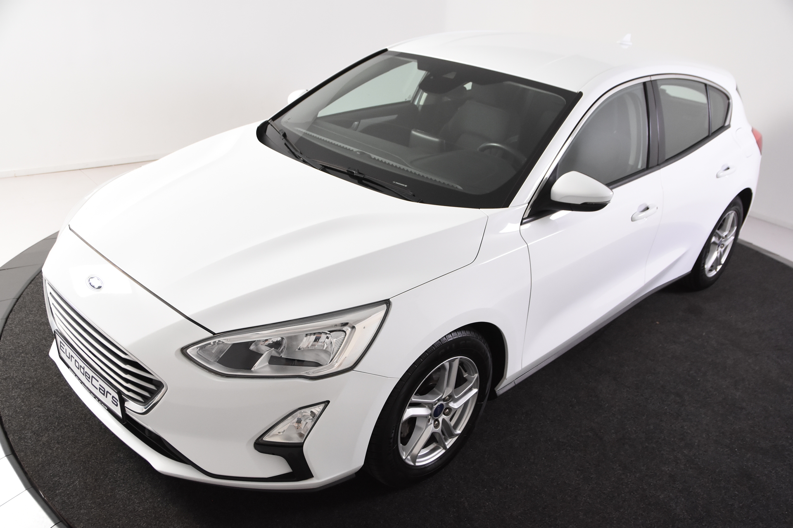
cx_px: 396
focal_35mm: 33
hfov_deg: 57.2
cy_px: 264
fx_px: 727
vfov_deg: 40.0
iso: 1600
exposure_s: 1/80
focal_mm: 22
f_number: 4.5
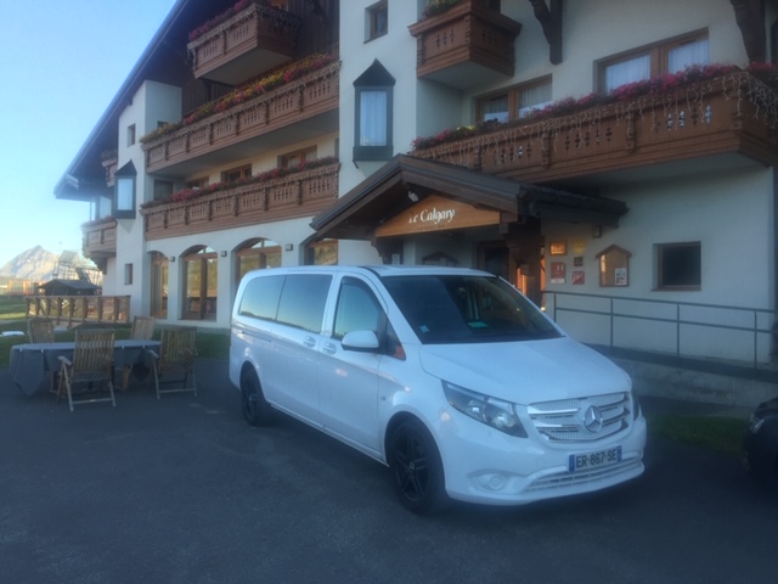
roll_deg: -1.1
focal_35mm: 29
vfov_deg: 48.2
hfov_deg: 61.7
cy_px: 292
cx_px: 389
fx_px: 652
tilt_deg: +3.5
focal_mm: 4.15
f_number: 2.2
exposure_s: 1/253
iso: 32
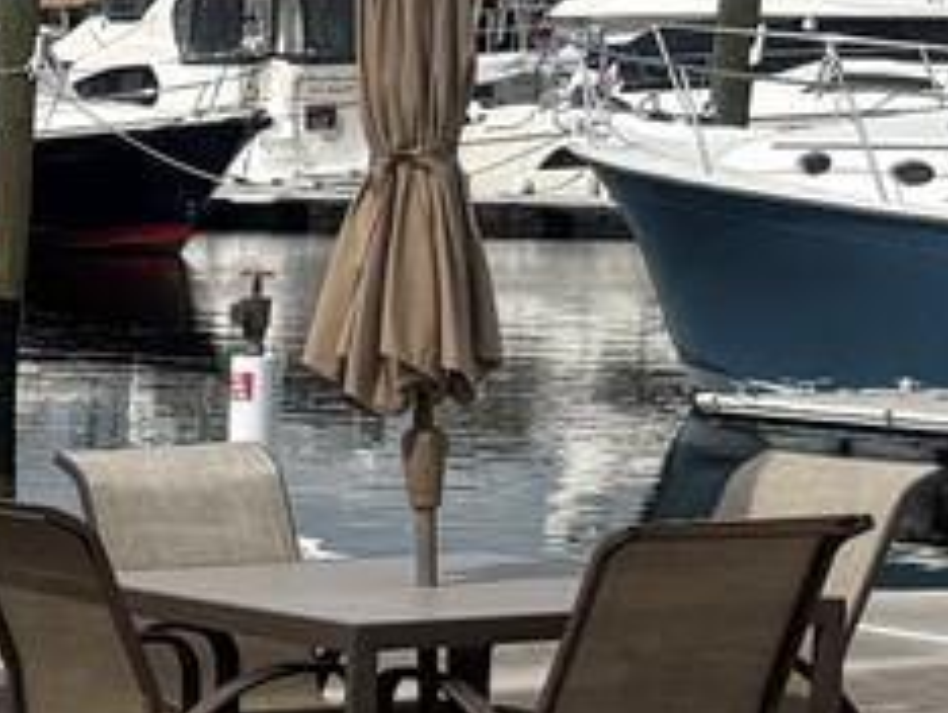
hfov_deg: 10.9
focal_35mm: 164
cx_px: -1025
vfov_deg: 8.9
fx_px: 4496
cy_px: 895
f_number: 1.78
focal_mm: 6.76
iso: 80
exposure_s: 1/6711
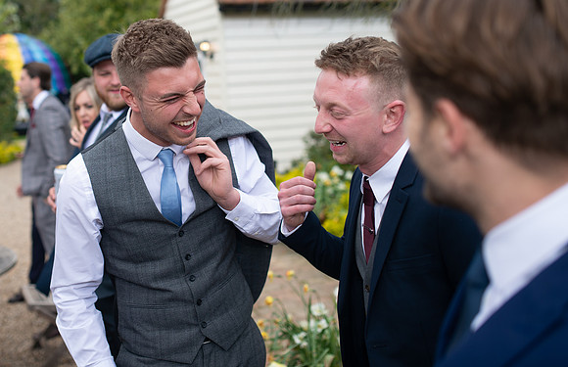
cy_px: 116
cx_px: 190
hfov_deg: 41.7
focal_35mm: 47
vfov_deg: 27.8
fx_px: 735
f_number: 2.2
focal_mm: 35
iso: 100
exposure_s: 1/800
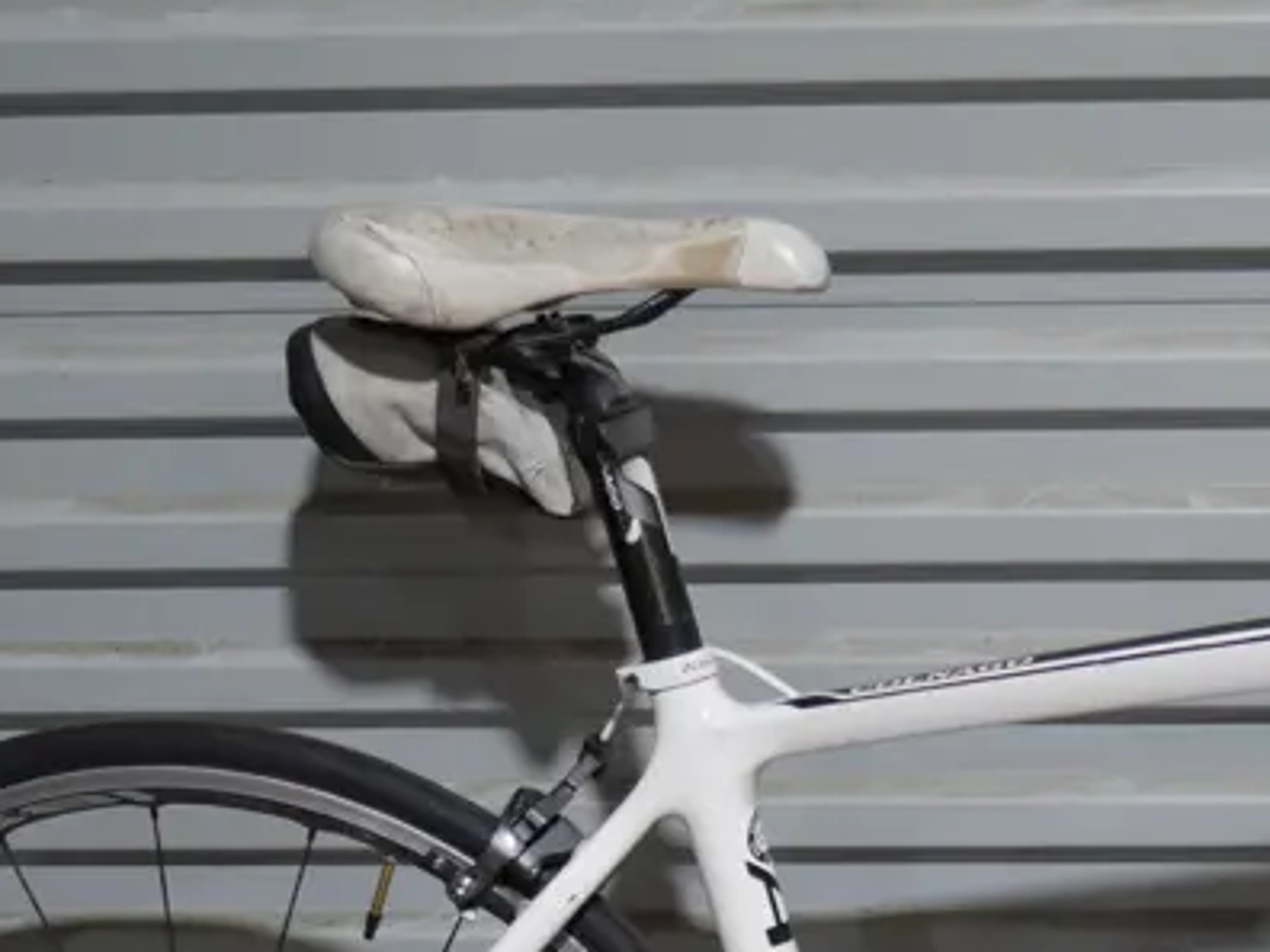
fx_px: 3229
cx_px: 1122
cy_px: 1149
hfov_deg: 21.8
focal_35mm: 88
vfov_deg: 16.1
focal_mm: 17
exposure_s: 1/60
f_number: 4
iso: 320
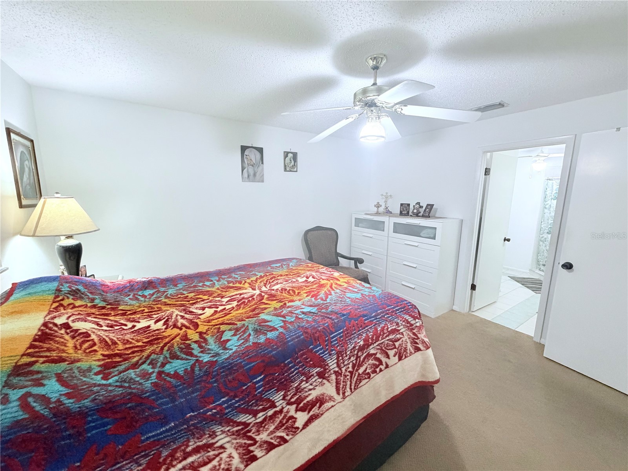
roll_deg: +0.1
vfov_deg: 85.7
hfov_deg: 102.1
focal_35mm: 14
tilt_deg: -9.8
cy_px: 236
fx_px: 254
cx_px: 314
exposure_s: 1/60
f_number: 2.2
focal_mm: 2.22
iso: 400
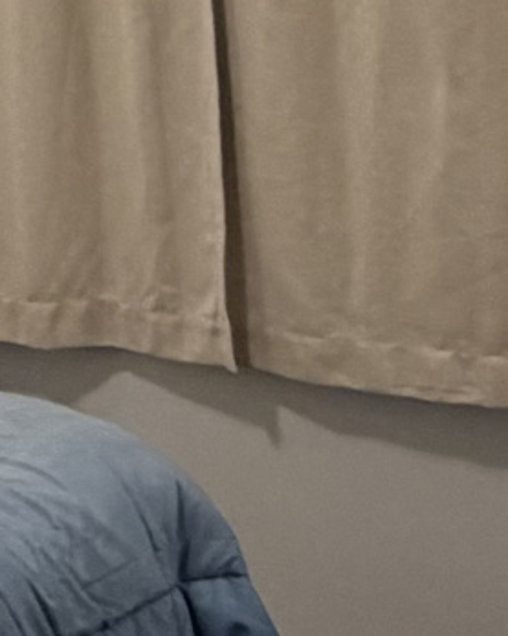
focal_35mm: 112
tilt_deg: -11.2
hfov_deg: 12.9
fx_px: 2108
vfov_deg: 17.1
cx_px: -308
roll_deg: +5.5
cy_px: 207
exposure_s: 1/120
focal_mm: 2.22
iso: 320
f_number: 2.2
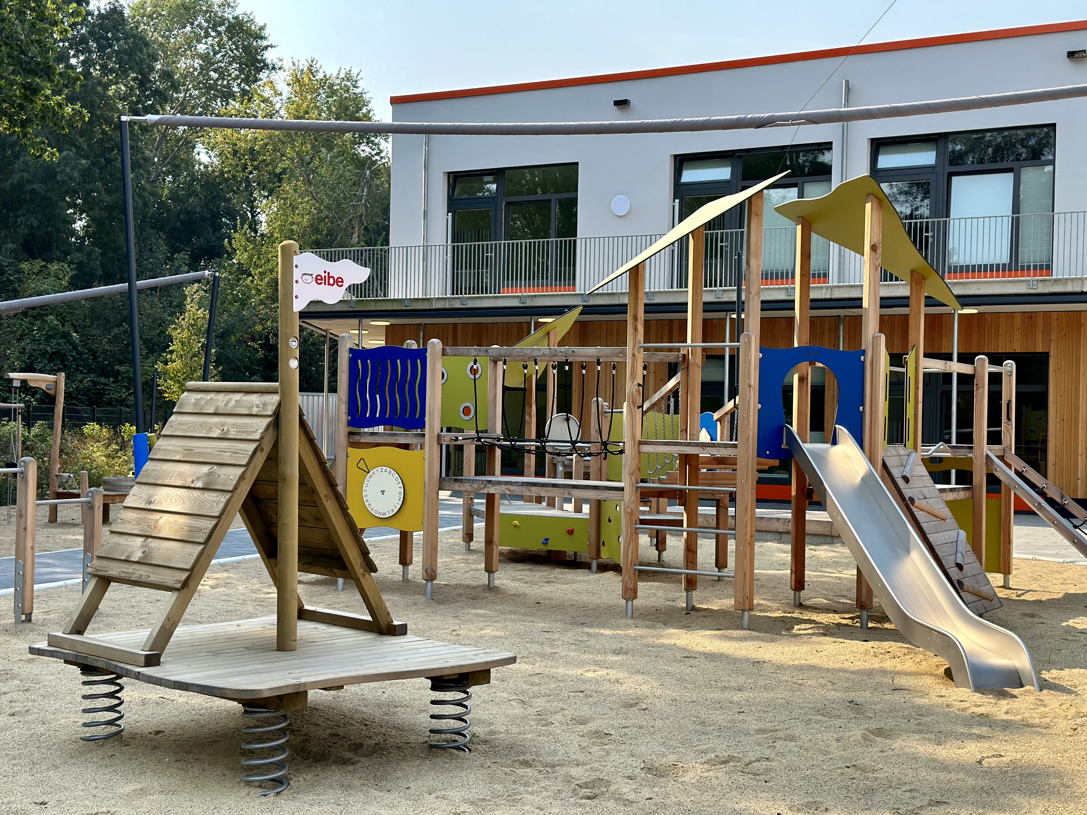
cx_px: 544
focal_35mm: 48
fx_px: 1507
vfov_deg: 30.3
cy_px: 408
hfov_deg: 39.7
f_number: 1.78
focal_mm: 6.86
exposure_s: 1/2410
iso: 80
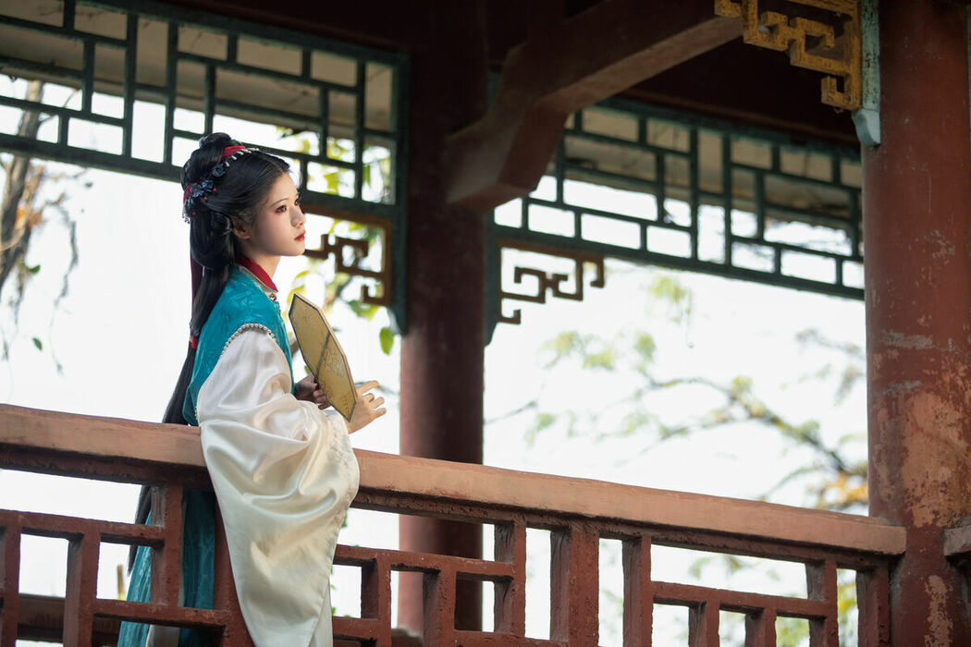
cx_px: 486
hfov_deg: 17.9
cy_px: 324
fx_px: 3075
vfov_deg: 12.0
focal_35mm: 114
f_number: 2.8
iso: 640
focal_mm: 115
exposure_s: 1/1600
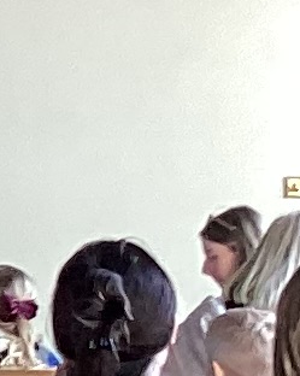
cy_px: -95
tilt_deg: +2.2
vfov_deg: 6.1
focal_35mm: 317
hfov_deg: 4.4
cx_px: -983
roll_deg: +0.1
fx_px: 3523
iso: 80
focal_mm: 3.3
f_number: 2.4
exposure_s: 1/50
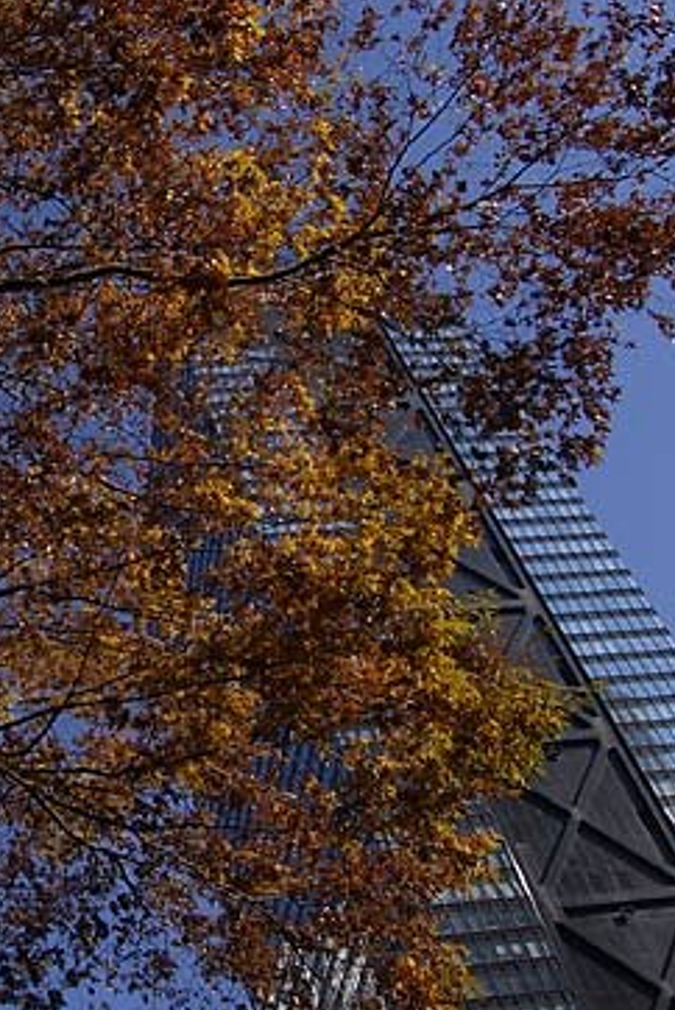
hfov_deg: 24.2
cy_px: 544
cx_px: -31
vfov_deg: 37.5
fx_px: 1488
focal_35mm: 53
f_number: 9
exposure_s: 1/320
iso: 200
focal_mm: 16
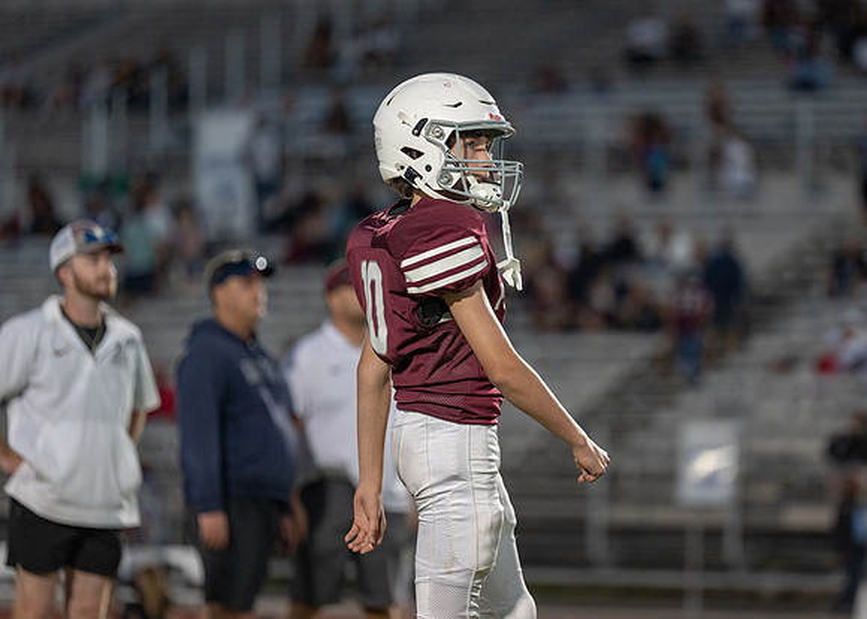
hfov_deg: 10.0
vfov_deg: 7.2
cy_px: 291
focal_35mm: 201
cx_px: 493
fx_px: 4939
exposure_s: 1/640
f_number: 2.8
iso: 1000
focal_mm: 180
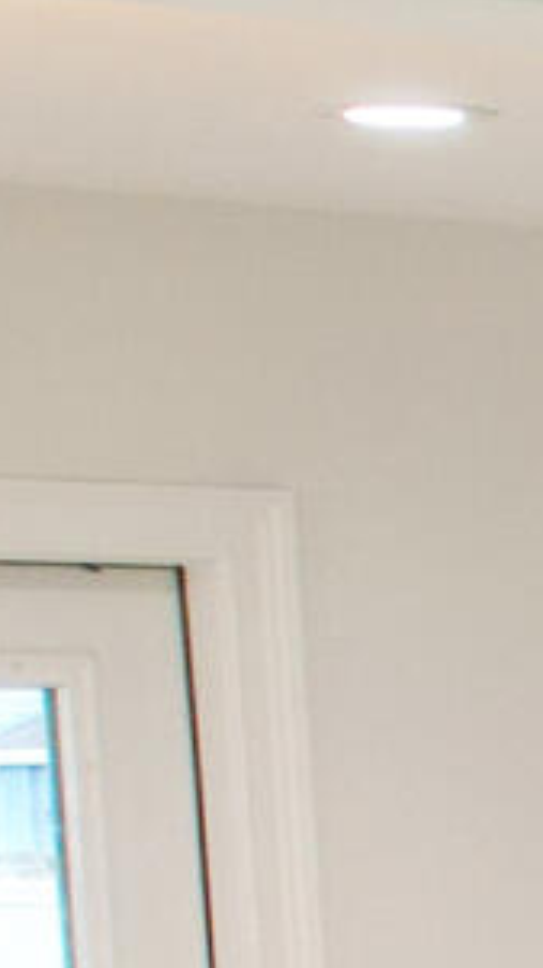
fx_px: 5896
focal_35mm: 230
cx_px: 3570
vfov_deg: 9.1
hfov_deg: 4.0
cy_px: 1537
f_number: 2.8
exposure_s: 1/25
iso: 100
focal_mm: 8.38
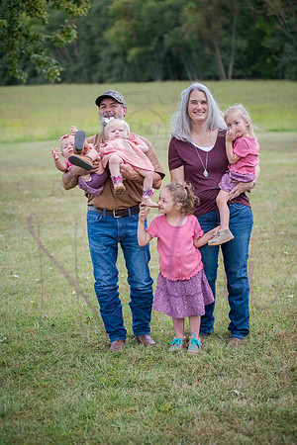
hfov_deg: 17.1
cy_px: 222
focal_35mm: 80
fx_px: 990
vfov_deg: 25.4
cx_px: 148
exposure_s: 1/500
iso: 400
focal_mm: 80
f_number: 3.5
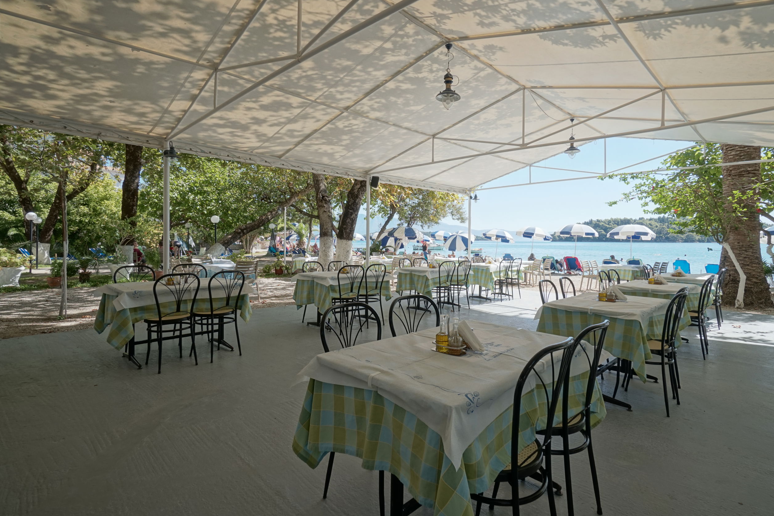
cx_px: 419
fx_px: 387
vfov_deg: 67.3
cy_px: 244
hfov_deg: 89.8
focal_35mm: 18
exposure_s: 1/320
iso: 400
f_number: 8
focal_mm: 10
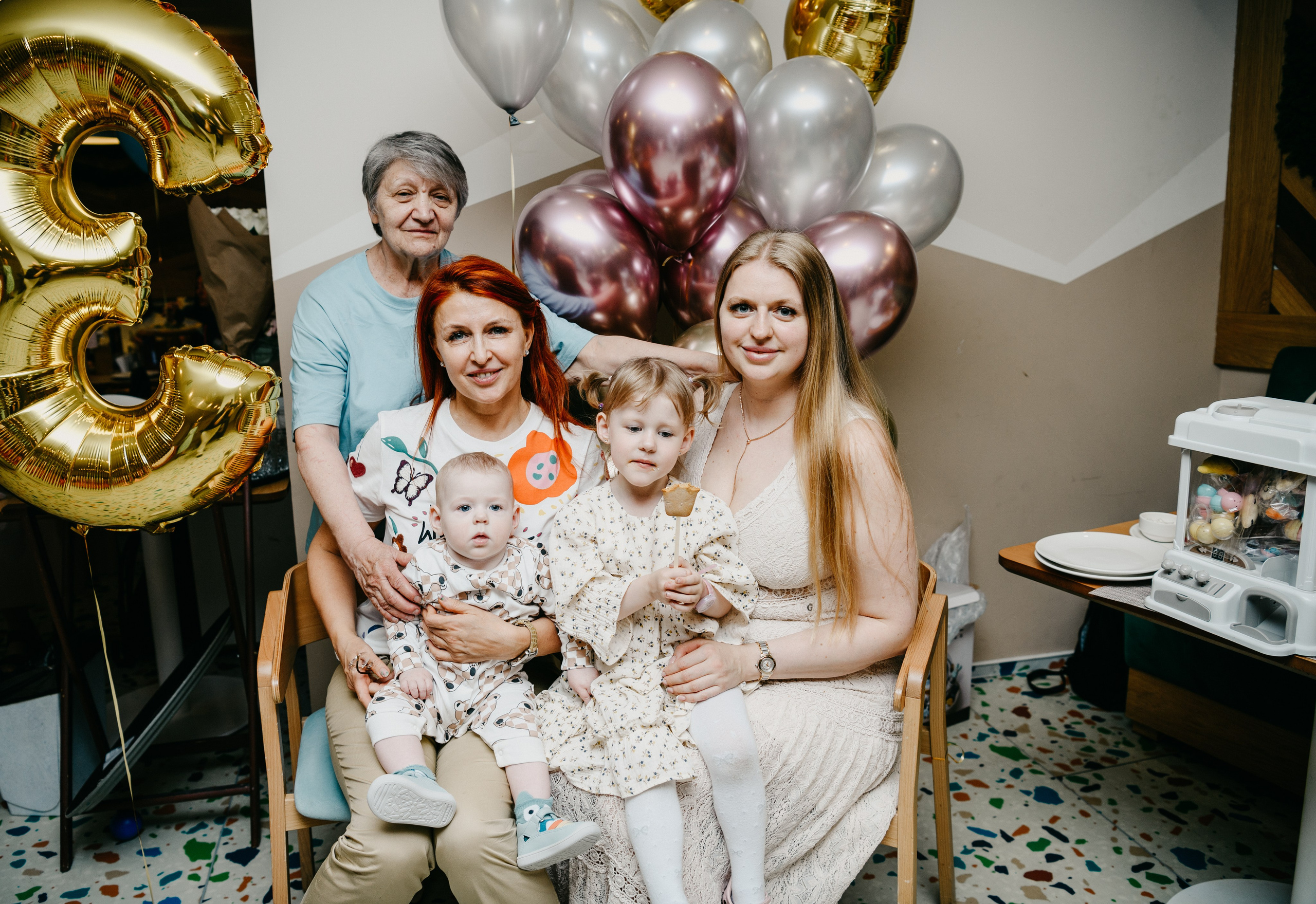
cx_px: 619
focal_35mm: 28
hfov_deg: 64.3
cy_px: 439
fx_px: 1046
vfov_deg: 46.7
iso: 125
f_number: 3.5
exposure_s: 1/160
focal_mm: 27
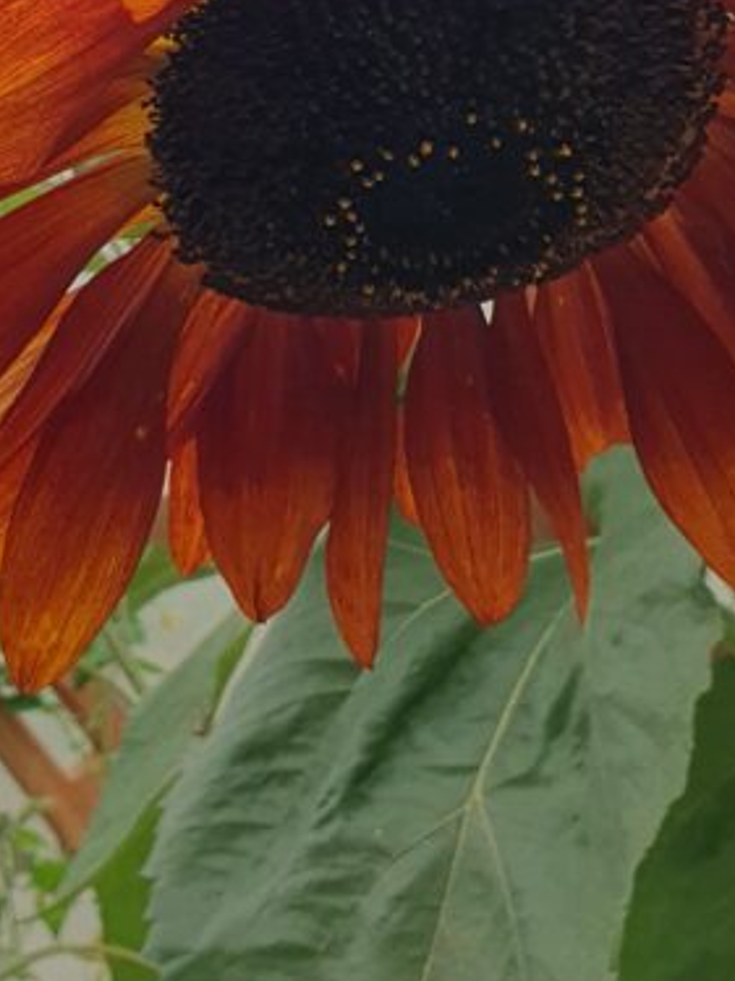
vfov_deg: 26.3
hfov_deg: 20.7
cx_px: 288
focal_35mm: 71
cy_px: 55
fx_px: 2011
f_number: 2.4
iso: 50
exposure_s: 1/427
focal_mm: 4.32
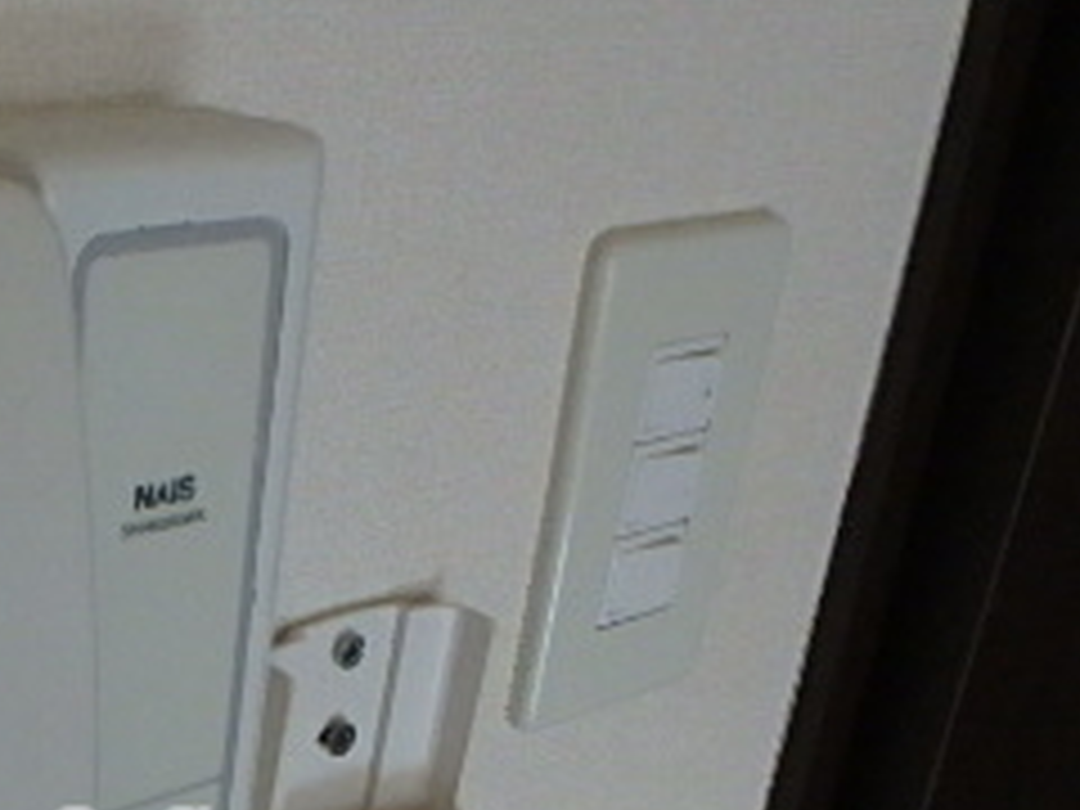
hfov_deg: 31.0
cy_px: 837
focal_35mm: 56
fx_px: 1747
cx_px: -72
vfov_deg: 24.7
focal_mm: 3.7
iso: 640
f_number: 3.5
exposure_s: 1/50
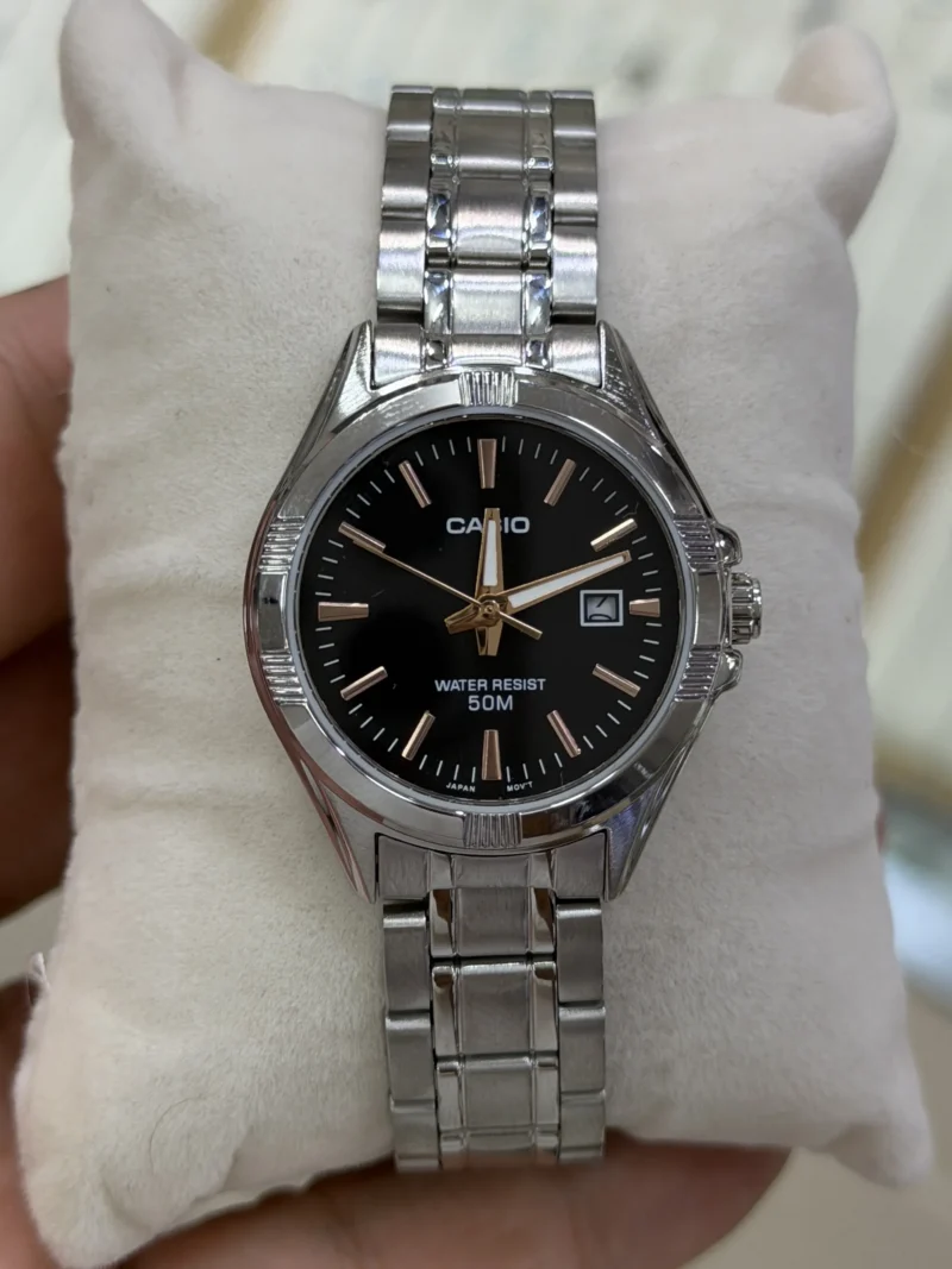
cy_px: 634
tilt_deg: -62.0
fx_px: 1760
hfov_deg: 30.3
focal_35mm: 48
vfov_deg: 39.7
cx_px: 476
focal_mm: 6.76
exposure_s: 1/615
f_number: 1.78
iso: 80
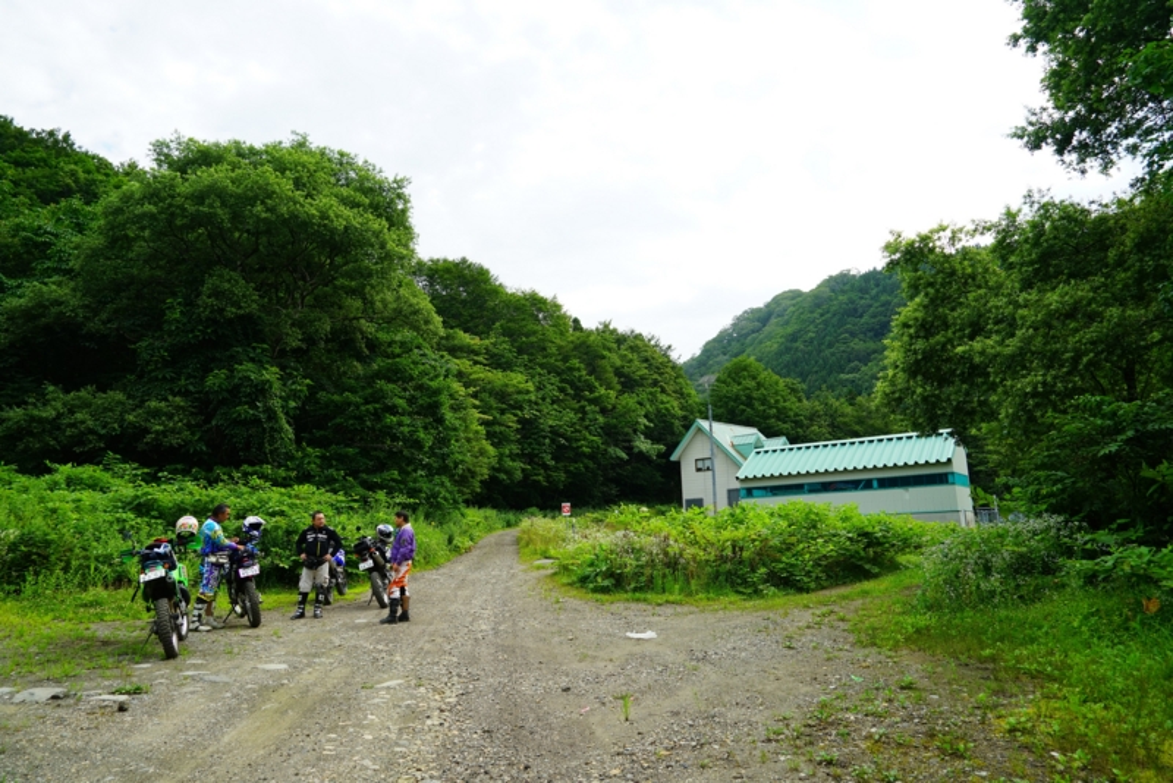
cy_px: 392
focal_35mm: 24
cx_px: 586
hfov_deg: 73.7
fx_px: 782
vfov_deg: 53.2
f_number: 8
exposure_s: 1/100
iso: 100
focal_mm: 24
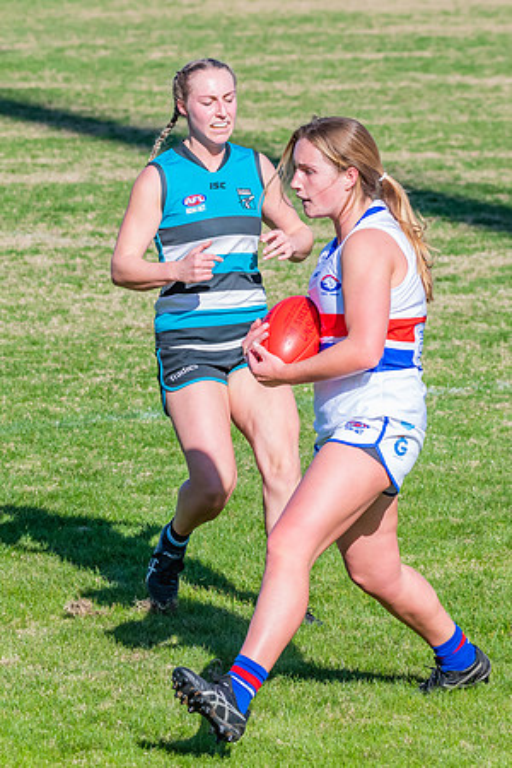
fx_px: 5575
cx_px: 365
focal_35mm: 261
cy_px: 333
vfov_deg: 7.9
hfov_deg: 5.3
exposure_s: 1/1600
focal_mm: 150
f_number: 9
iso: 800
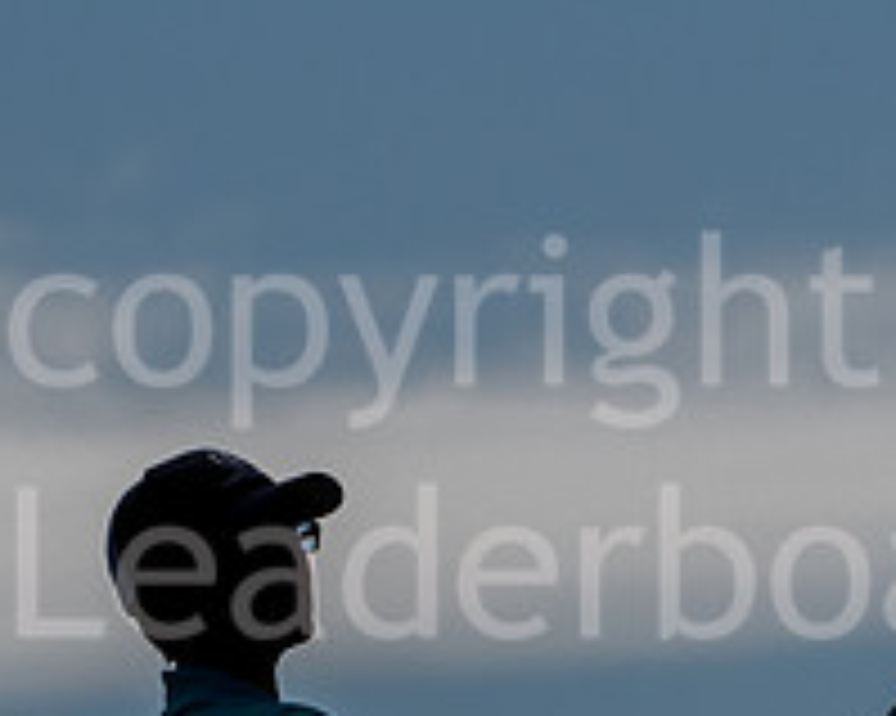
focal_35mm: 821
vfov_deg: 1.9
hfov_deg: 2.4
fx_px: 21761
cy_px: 606
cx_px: 599
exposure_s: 1/8000
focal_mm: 200
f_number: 5.6
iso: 200
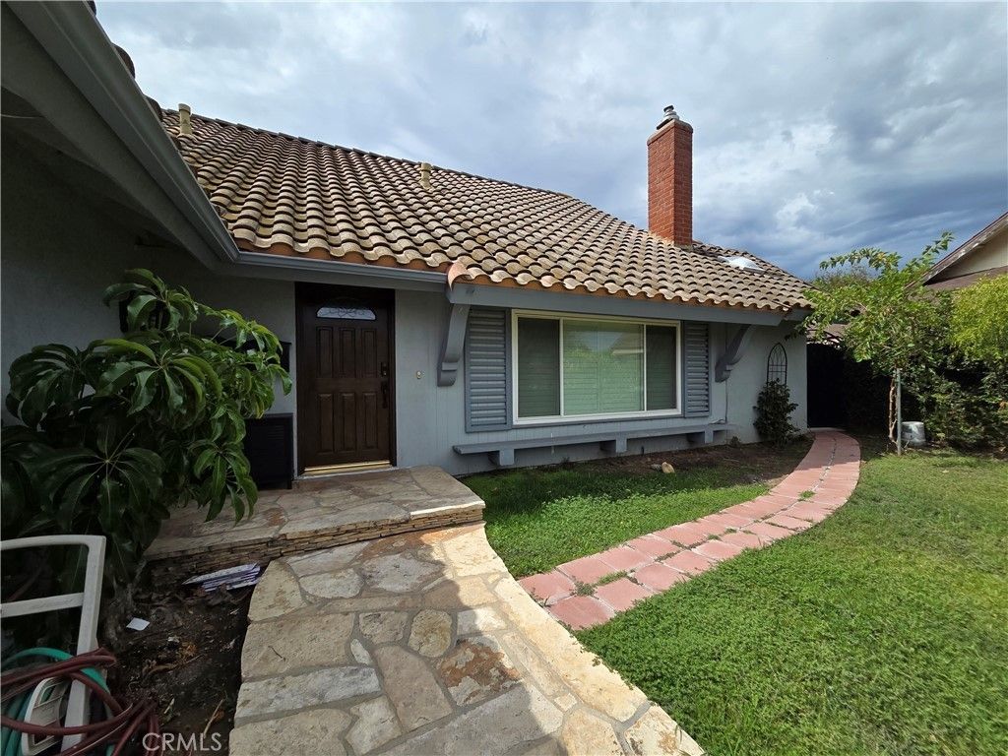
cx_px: 504
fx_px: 379
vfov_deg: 89.9
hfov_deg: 106.2
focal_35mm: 13
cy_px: 378
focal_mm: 2.2
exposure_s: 1/2961
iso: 50
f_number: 2.2
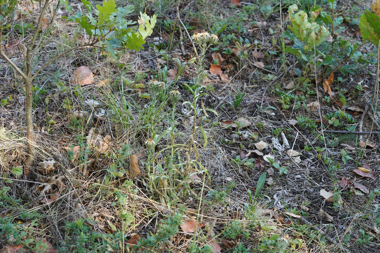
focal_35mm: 90
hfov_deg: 22.6
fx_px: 950
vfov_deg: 15.2
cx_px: 190
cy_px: 126
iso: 1600
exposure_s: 1/160
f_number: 9
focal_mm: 90
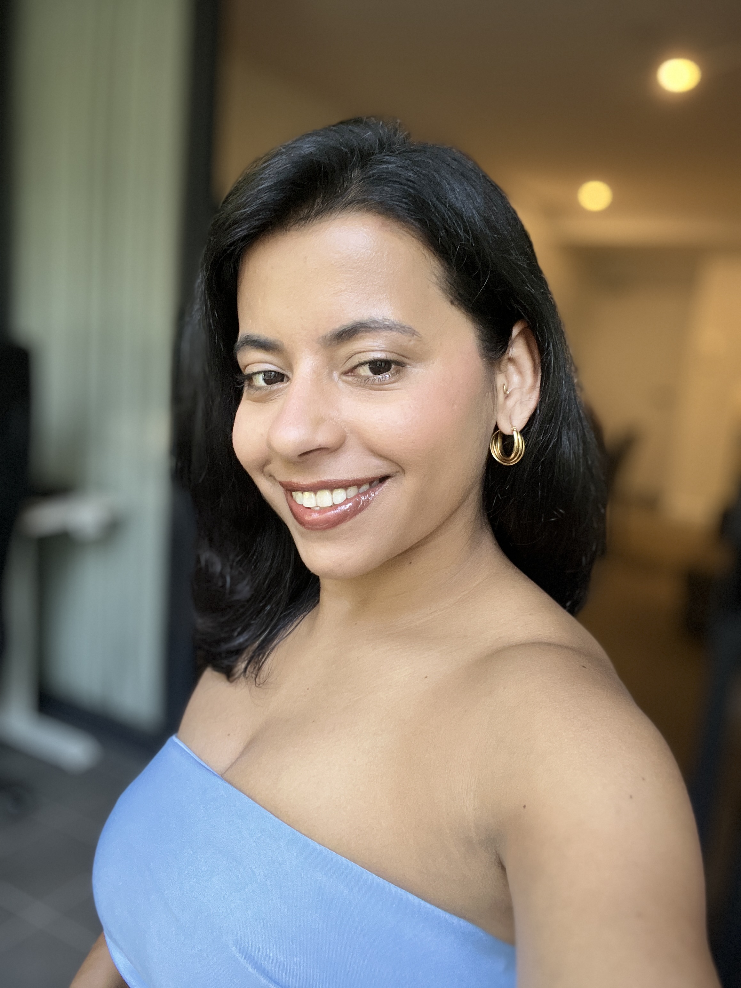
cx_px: 370
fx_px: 856
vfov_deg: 60.0
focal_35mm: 30
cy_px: 494
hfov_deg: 46.8
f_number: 2.2
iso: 200
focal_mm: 2.71
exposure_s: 1/60
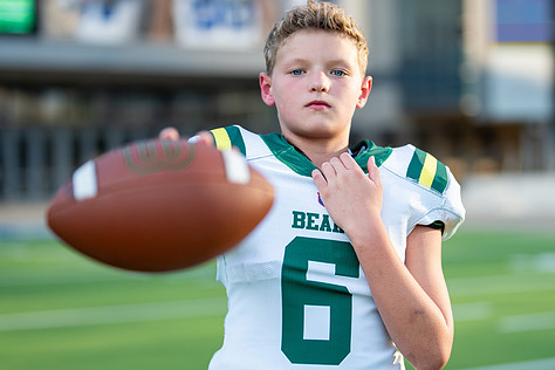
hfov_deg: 23.3
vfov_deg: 15.7
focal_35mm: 87
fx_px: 1341
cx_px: 331
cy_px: 173
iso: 100
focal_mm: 50
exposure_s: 1/2500
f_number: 1.2
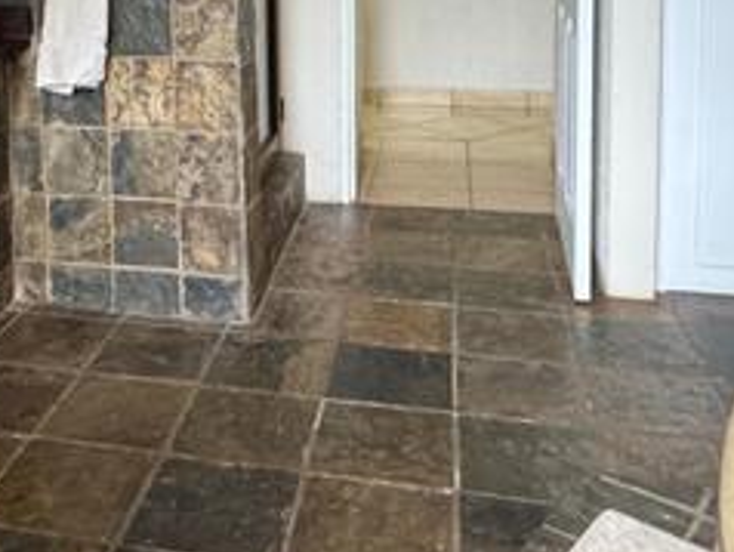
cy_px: -19
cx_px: 200
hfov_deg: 39.5
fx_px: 998
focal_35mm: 47
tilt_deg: -3.2
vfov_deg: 28.7
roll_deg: +0.8
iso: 640
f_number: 2.2
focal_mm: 2.22
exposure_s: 1/50
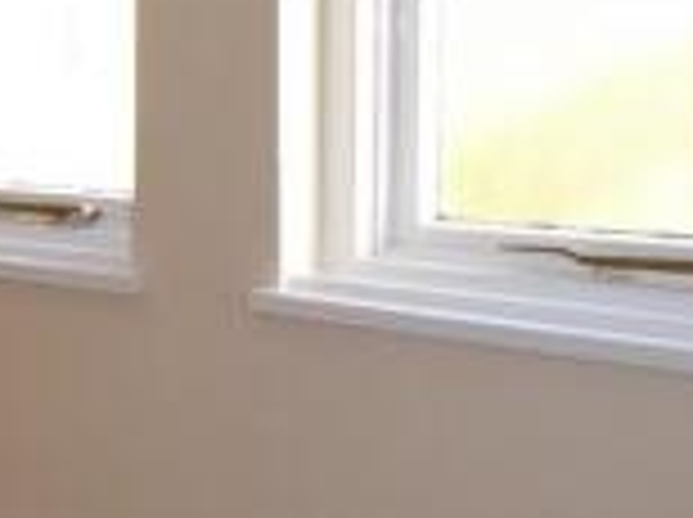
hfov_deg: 18.7
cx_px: -380
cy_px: 232
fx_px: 1819
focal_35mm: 91
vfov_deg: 16.2
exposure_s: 1/60
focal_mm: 4.3
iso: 100
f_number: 3.3
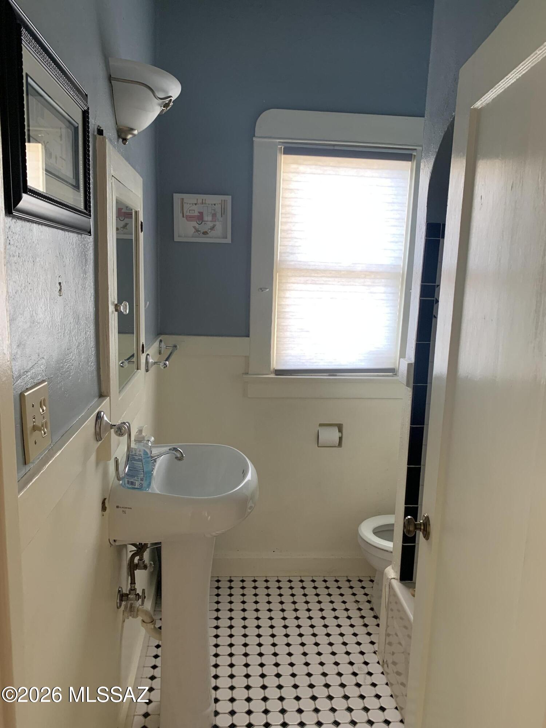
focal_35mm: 26
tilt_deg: -10.4
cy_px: 364
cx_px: 273
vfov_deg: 67.3
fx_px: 547
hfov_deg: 53.1
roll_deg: -2.2
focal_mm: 4.25
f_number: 1.8
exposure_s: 1/92
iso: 100
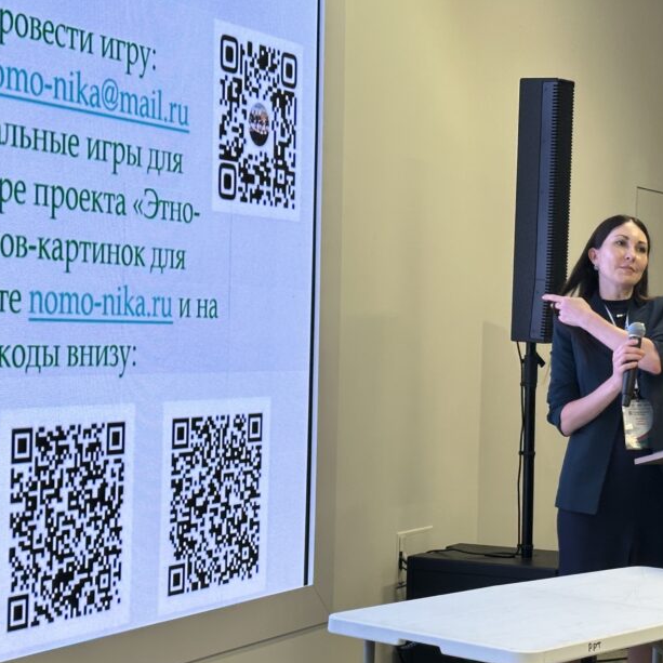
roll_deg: -2.3
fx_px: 1799
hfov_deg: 20.6
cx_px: 545
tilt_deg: -3.0
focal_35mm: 83
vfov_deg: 20.8
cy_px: 433
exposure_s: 1/100
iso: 80
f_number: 1.78
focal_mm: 6.86
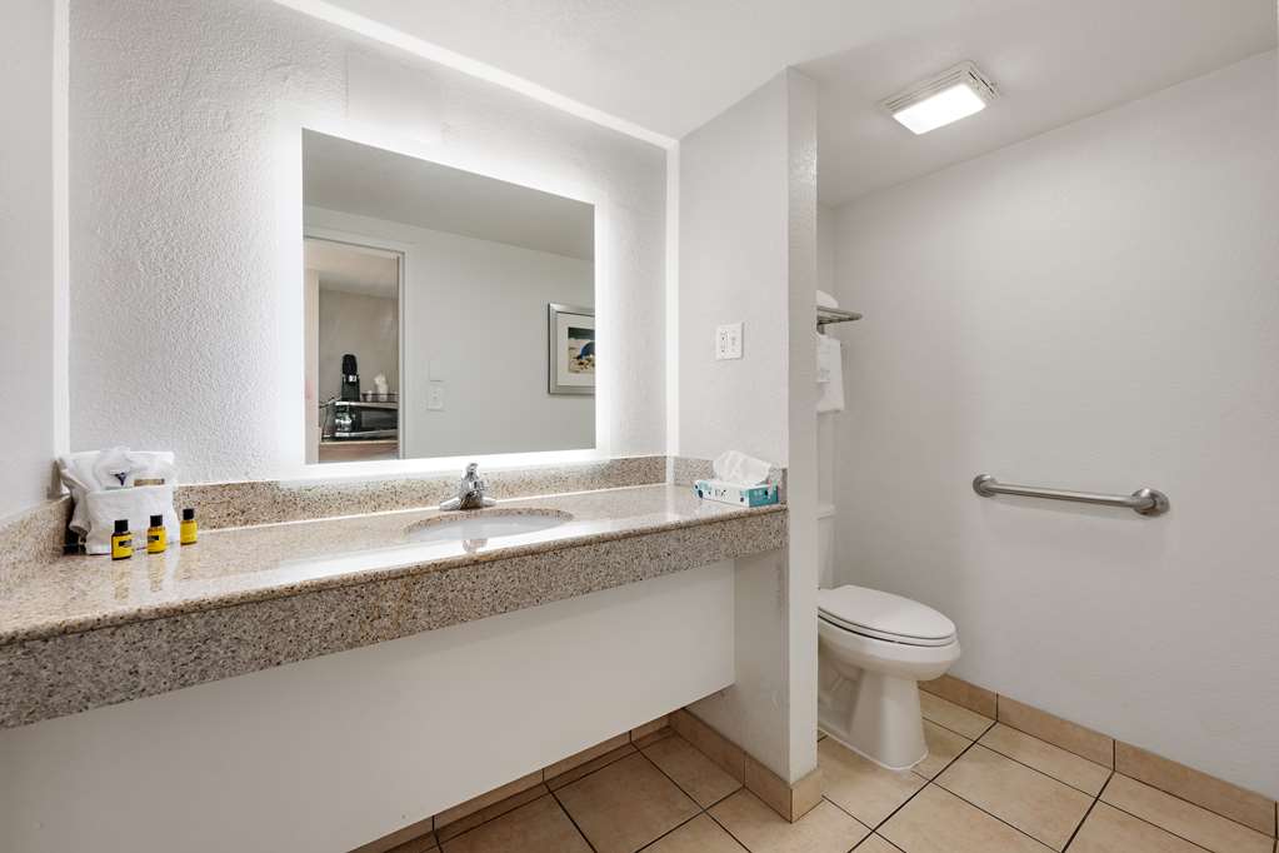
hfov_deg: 104.3
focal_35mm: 14
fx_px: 497
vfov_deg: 81.2
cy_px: 426
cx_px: 640
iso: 250
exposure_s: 1/6
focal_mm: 14
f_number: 8
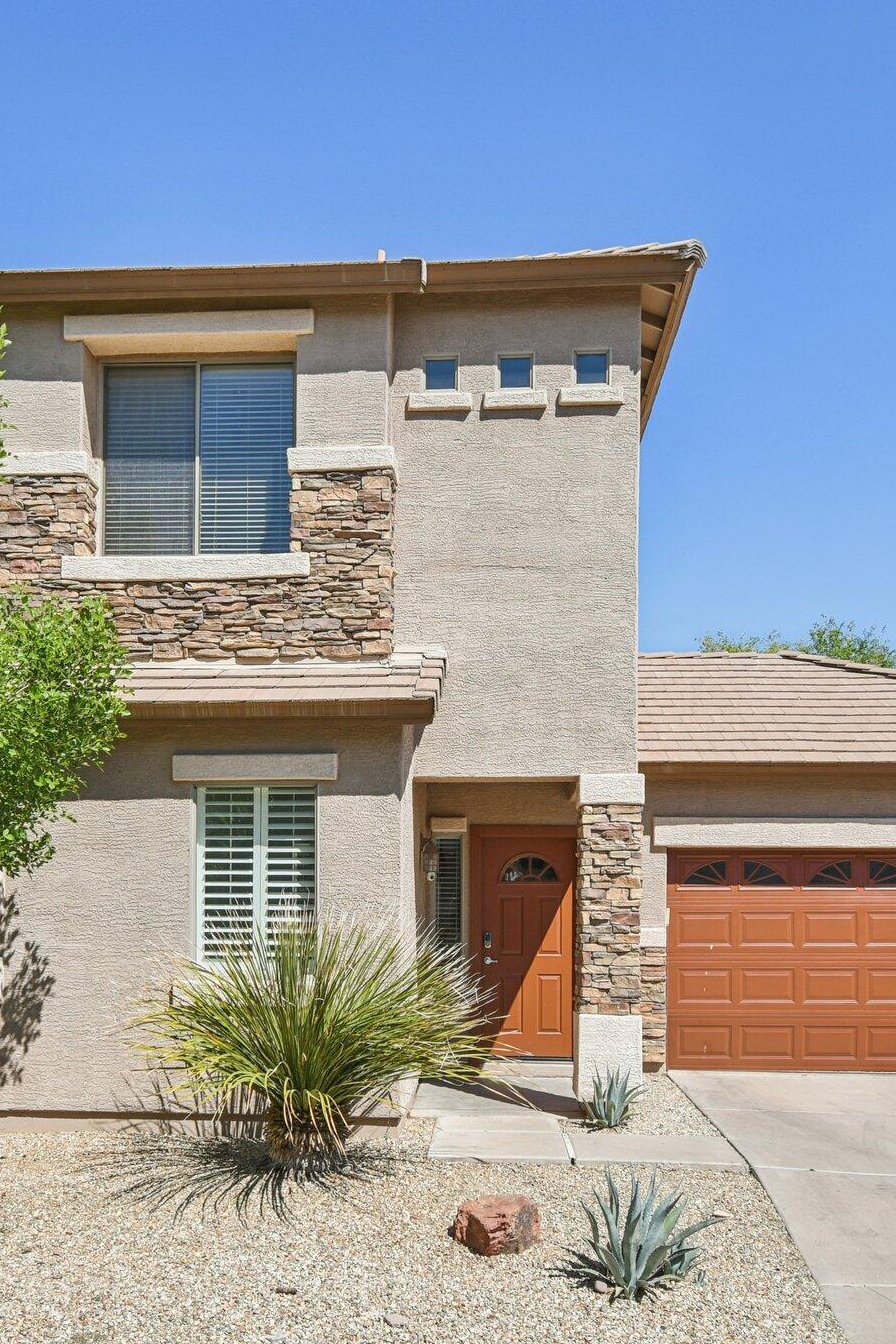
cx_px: 370
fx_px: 1195
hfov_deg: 41.0
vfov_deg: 58.7
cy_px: 668
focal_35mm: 32
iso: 100
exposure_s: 1/350
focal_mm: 14
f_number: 8
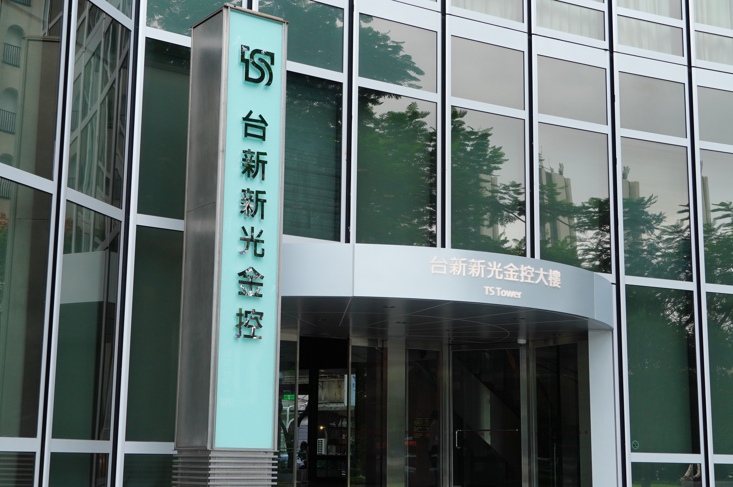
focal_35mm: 56
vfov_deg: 24.4
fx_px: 1129
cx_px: 366
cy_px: 244
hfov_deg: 36.0
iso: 640
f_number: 8
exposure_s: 1/250
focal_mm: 37
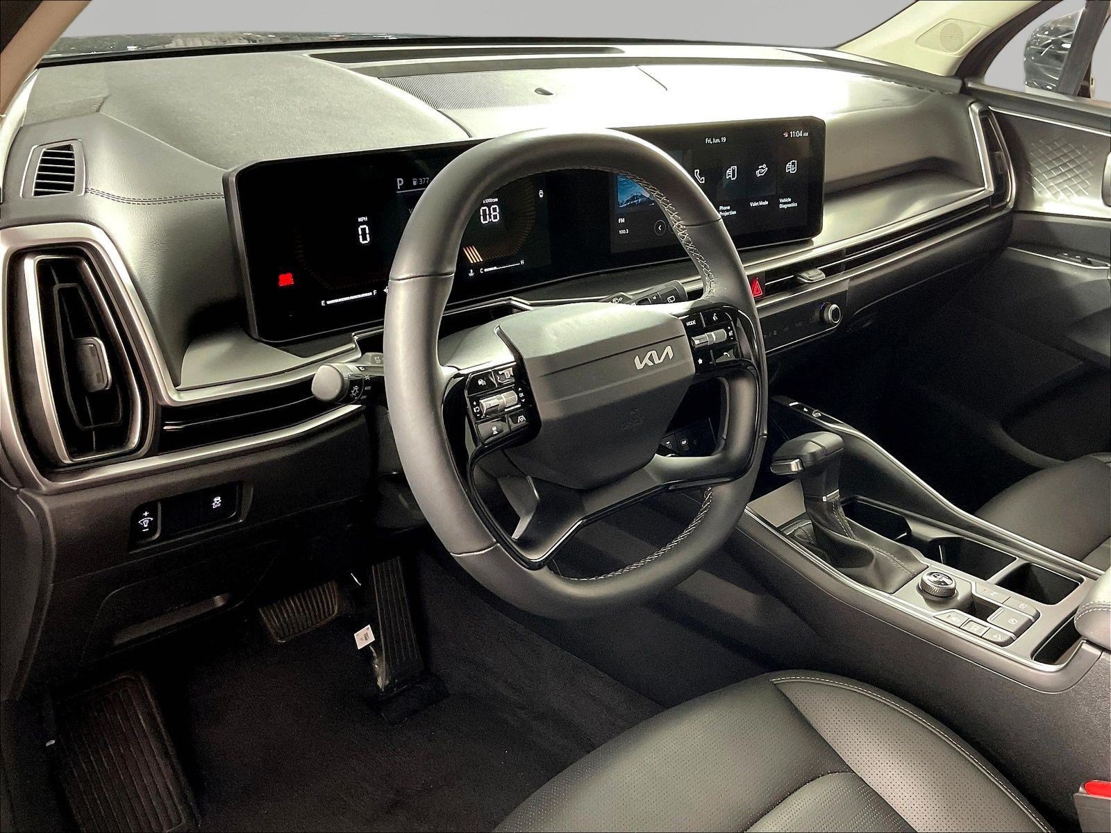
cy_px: 416
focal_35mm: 29
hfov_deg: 61.7
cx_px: 556
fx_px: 931
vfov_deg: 48.2
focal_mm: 3
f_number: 1.8
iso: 250
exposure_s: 1/60
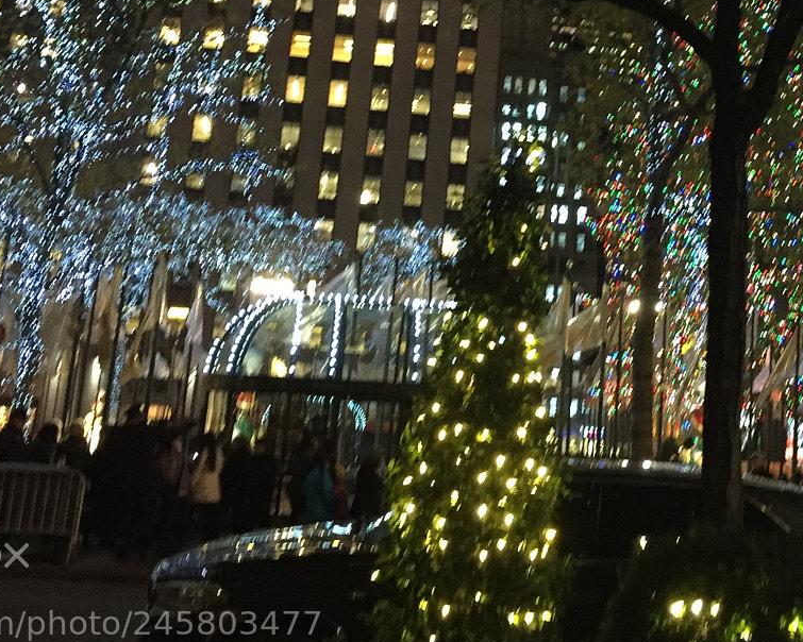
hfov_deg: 30.8
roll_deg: -4.1
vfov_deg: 24.7
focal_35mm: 60
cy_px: 69
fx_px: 1426
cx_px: 616
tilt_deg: +13.6
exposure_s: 1/20
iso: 250
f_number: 2.2
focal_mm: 4.15
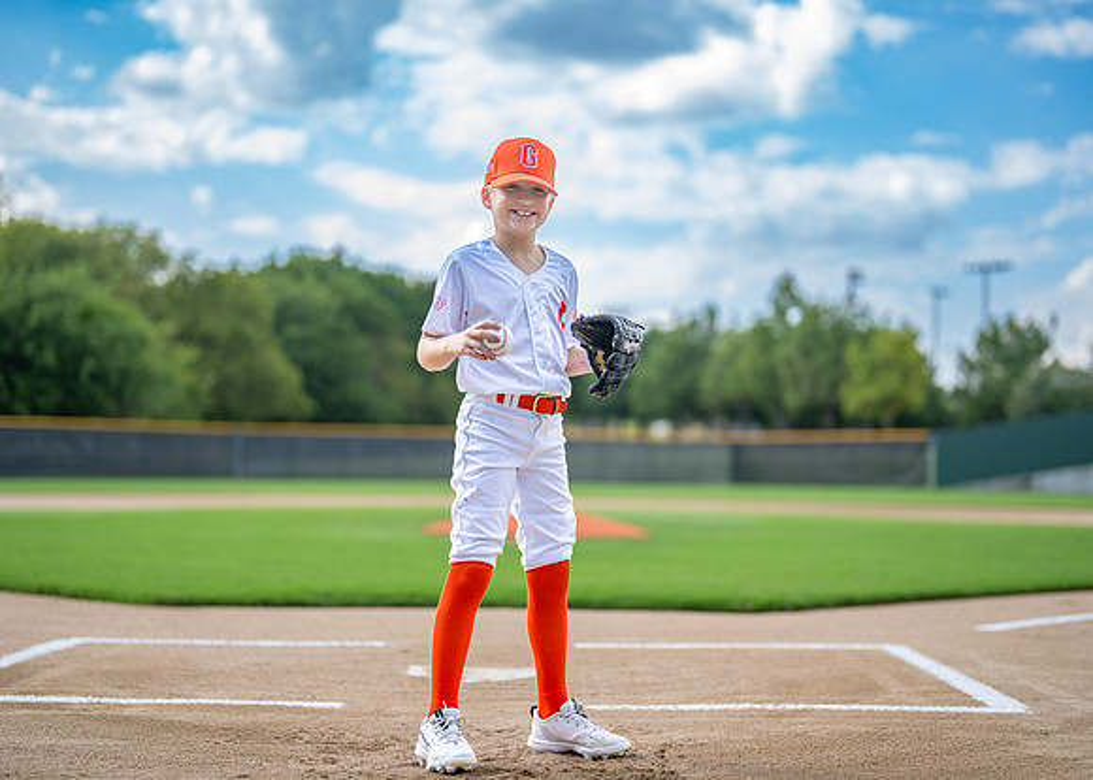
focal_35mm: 59
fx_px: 1837
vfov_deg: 24.0
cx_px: 545
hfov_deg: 33.1
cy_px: 403
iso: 100
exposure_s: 1/2500
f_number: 1.2
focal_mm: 50
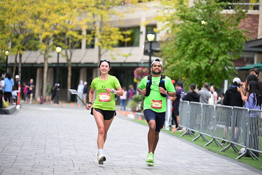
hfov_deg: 15.8
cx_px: 131
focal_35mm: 130
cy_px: 88
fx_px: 946
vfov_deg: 10.6
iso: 800
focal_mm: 130
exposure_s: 1/2000
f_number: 2.8
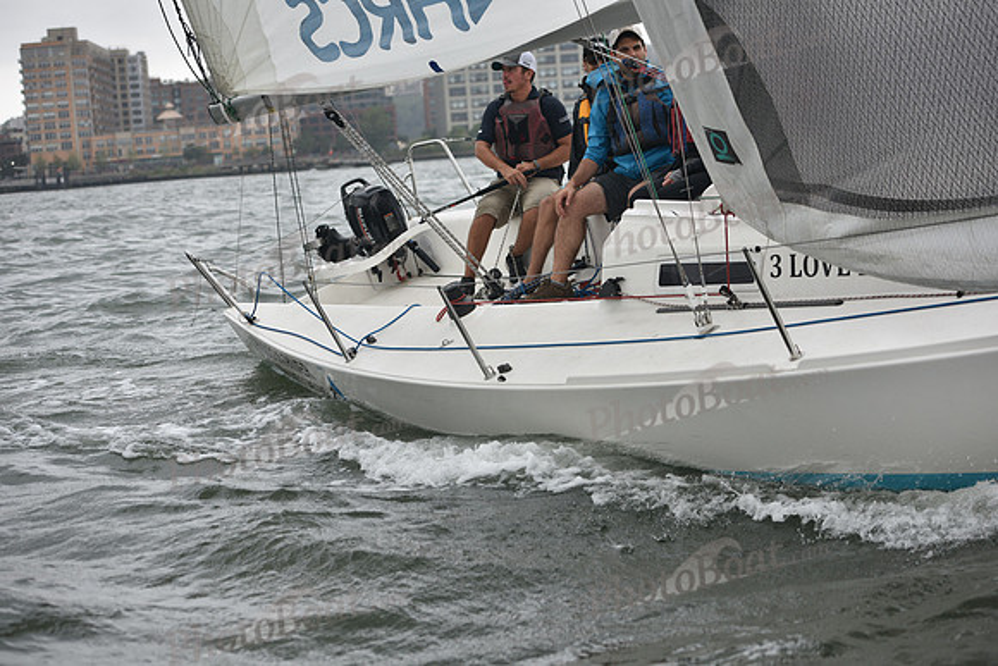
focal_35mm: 70
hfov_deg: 28.8
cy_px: 333
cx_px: 499
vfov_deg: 19.5
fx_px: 1941
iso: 320
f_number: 4
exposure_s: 1/800
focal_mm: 70
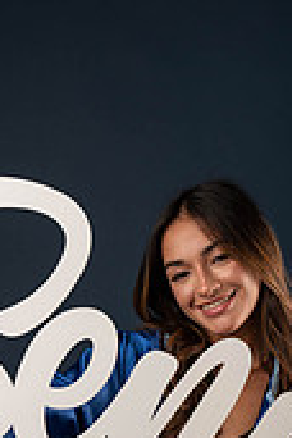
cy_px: 474
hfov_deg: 9.3
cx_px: 192
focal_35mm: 147
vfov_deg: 13.7
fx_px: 1788
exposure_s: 1/100
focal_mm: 56
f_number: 5.6
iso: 200
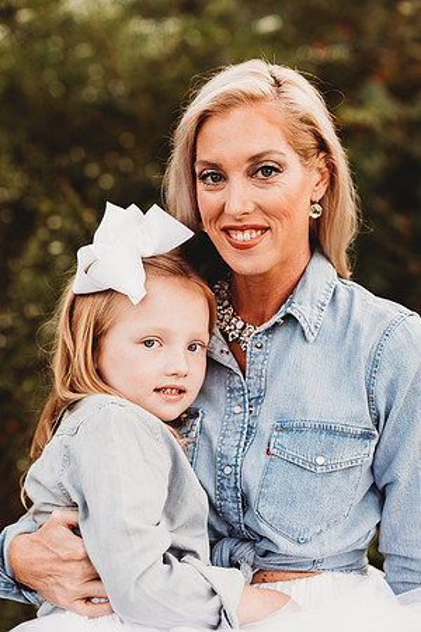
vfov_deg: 23.9
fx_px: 1491
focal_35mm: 85
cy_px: 316
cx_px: 210
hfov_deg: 16.1
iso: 125
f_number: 2.2
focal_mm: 85
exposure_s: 1/200
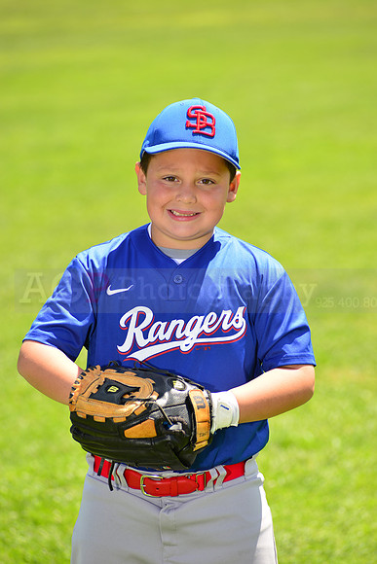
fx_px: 2669
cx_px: 188
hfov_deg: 8.1
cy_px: 282
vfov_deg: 12.1
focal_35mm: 170
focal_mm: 170
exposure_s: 1/250
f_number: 5
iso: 100
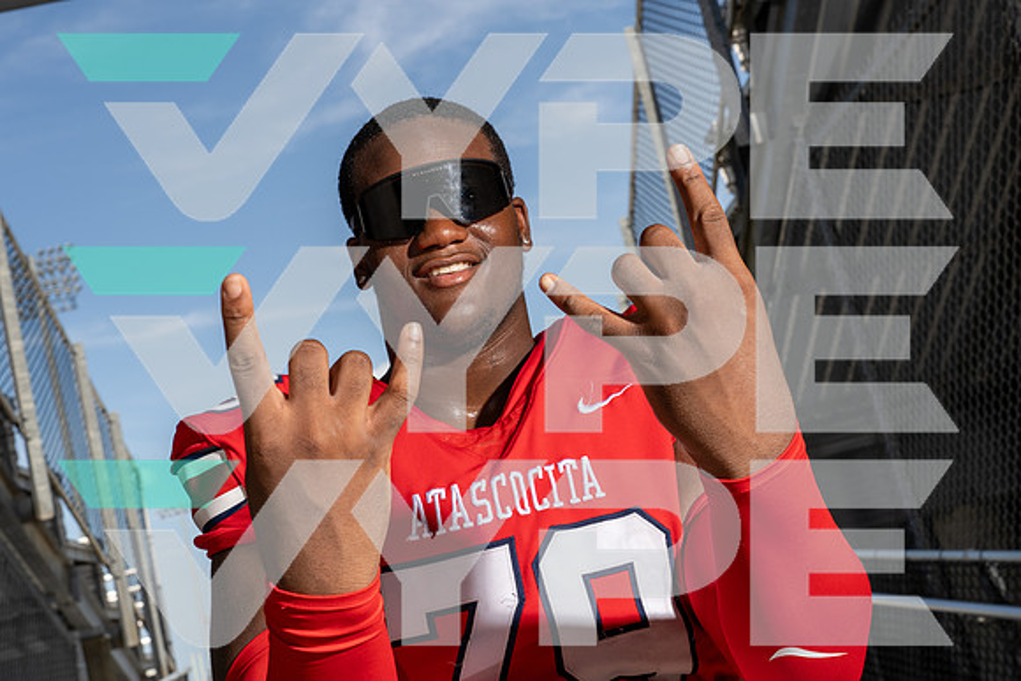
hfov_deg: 39.6
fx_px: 1418
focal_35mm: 50
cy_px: 340
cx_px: 510
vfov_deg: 27.0
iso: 160
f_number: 10
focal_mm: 50
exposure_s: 1/250
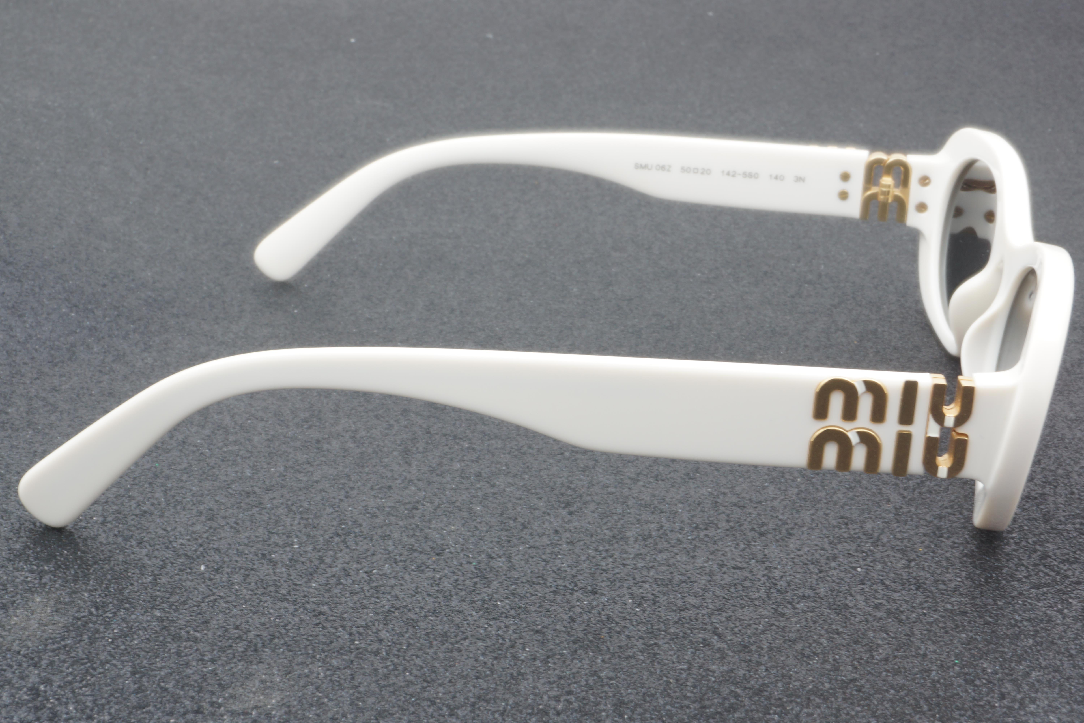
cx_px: 542
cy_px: 362
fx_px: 1807
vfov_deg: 22.6
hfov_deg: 33.4
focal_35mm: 60
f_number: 32
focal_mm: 40
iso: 100
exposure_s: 1.3
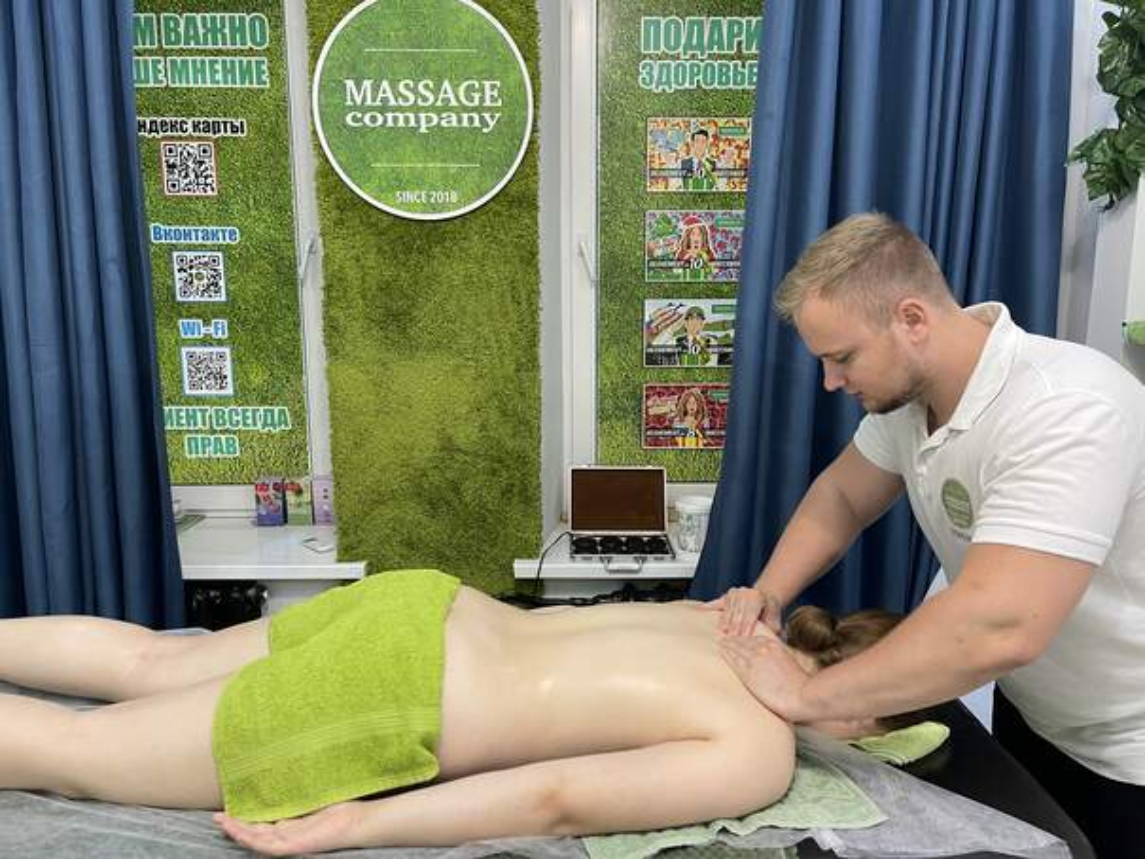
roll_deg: +0.1
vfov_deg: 54.9
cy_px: 430
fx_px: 827
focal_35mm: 25
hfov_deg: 69.4
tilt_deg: -11.3
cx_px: 572
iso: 320
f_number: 1.6
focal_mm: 5.1
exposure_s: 1/50
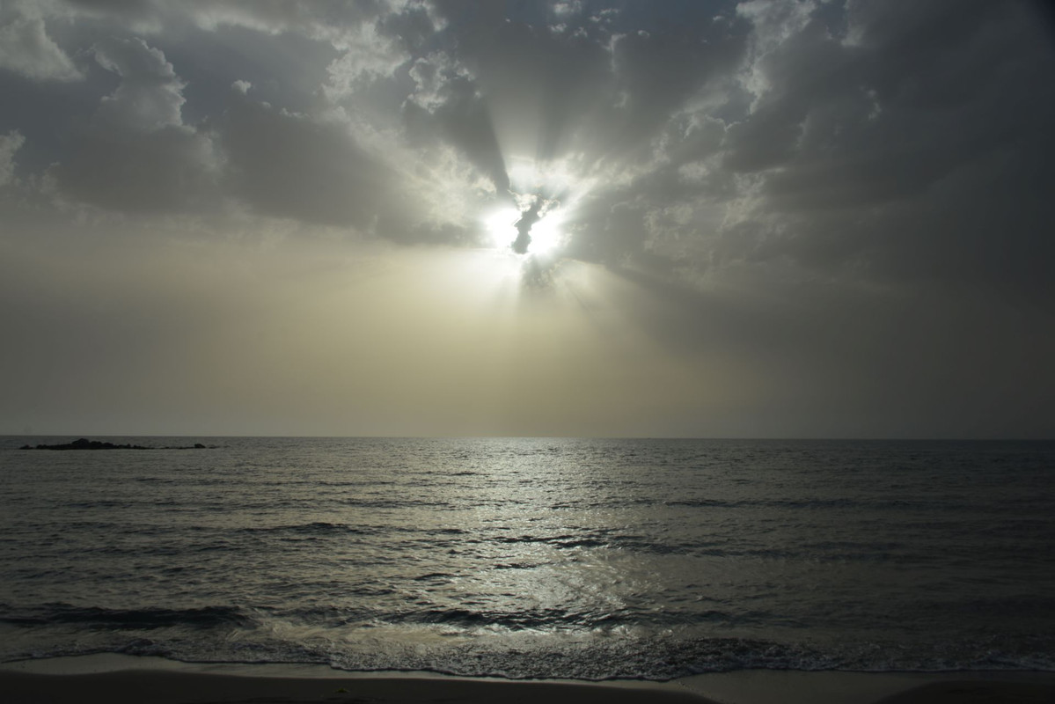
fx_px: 821
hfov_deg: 65.5
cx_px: 528
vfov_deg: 46.4
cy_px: 352
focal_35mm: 28
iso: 100
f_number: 9
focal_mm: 28
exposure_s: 1/320
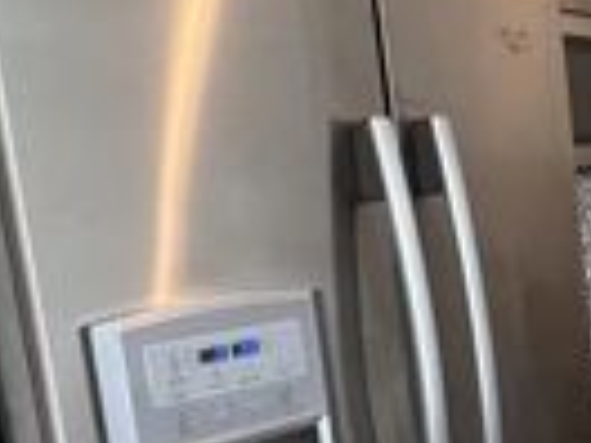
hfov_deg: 19.5
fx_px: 1076
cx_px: 1146
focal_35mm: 63
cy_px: 309
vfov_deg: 23.1
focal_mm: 1.57
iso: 80
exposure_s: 1/120
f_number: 1.8
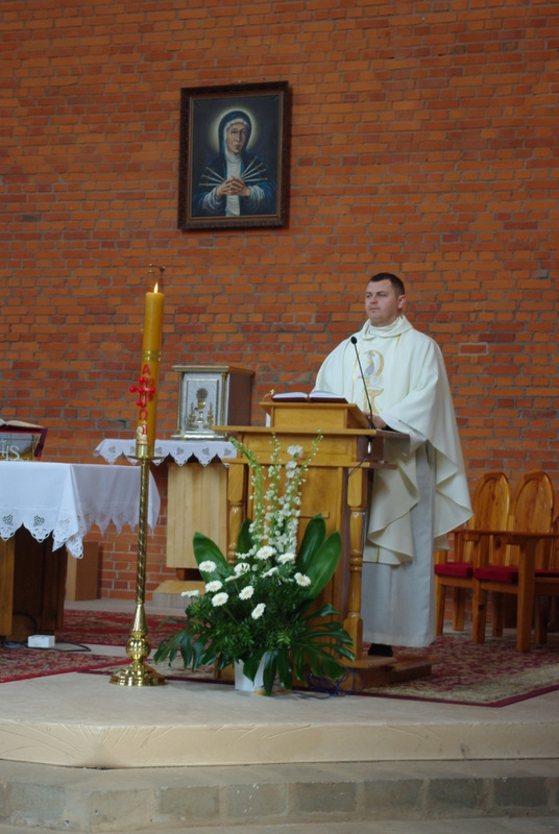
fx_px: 1903
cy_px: 417
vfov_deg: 24.7
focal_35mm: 82
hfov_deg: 16.7
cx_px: 280
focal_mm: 55
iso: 560
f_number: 5.6
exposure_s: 1/45
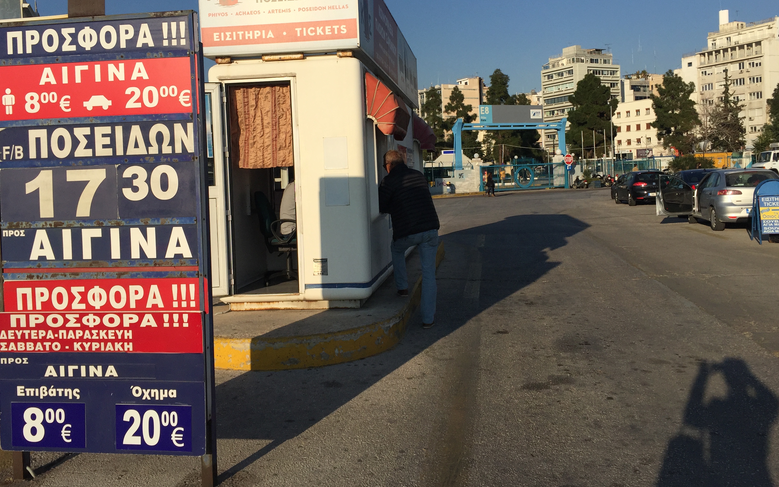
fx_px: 701
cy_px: 192
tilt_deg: -1.1
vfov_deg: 38.2
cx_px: 402
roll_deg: +2.5
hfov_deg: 58.1
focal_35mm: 33
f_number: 2.2
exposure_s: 1/4405
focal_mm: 4.15
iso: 32
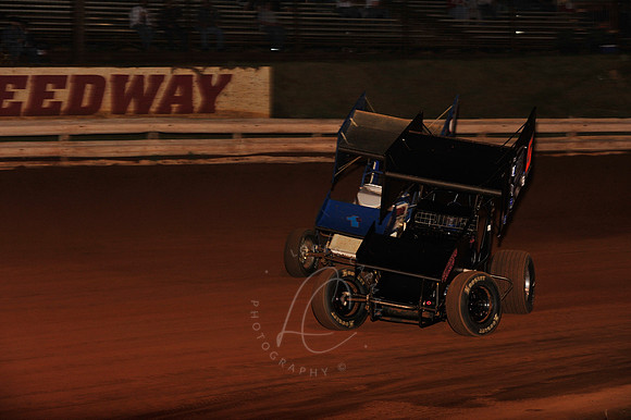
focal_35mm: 112
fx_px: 1962
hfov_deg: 18.3
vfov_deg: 12.2
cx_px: 316
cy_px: 210
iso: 1000
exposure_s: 1/320
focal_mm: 112
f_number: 6.3
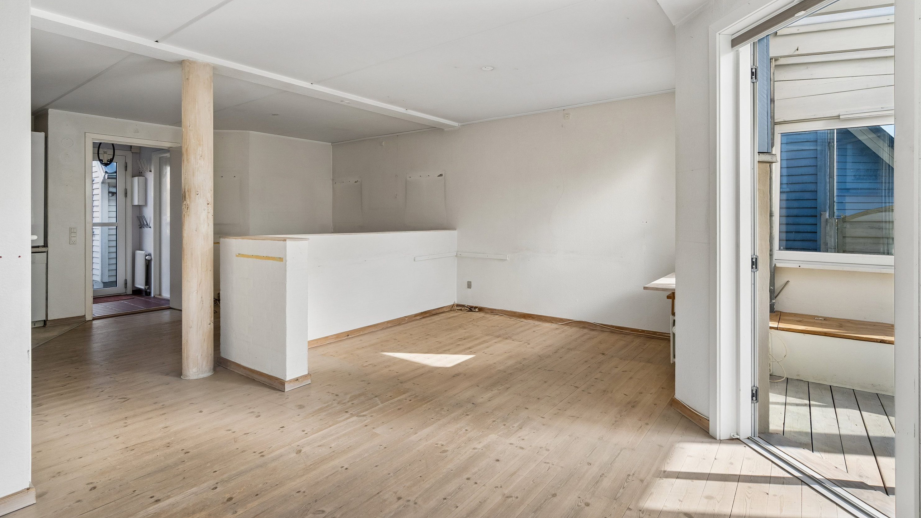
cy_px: 221
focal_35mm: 18
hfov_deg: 94.2
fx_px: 428
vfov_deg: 62.1
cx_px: 466
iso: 200
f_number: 8
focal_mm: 11
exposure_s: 1/80
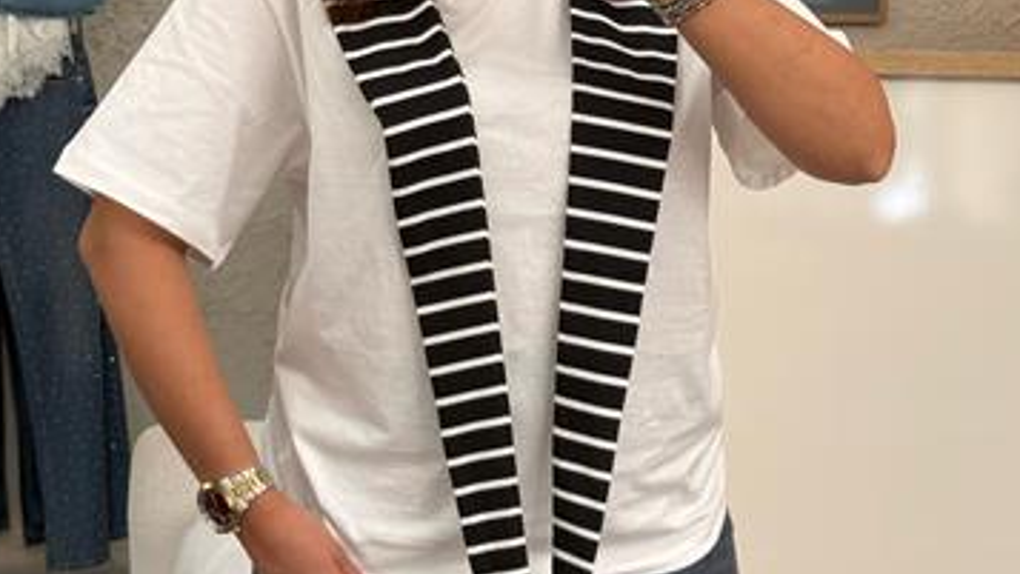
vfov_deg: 15.4
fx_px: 2110
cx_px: 526
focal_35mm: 78
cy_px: 156
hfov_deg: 27.2
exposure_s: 1/121
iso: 80
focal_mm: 6.76
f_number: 1.78
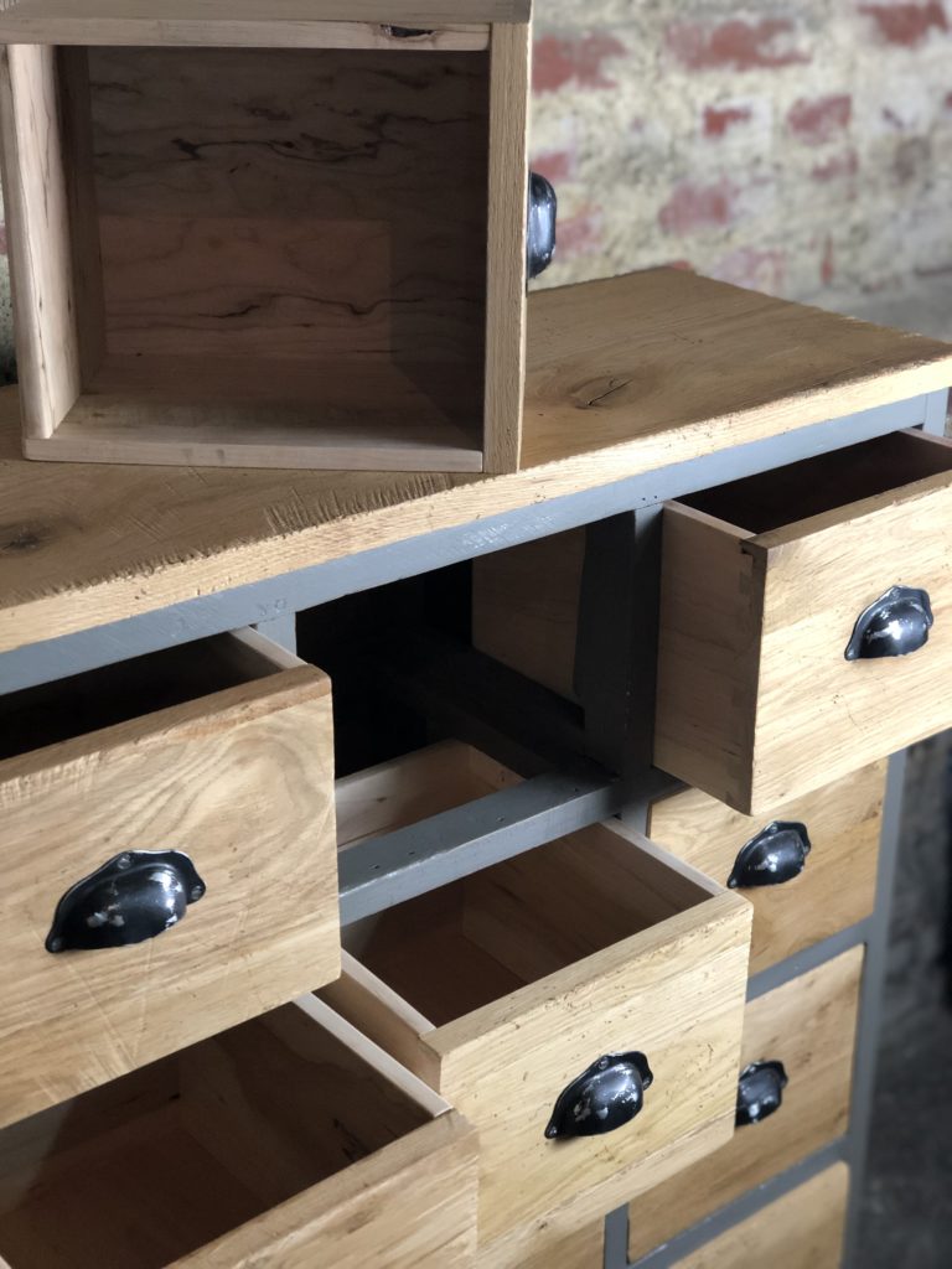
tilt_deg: -23.4
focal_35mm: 52
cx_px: 476
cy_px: 634
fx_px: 1907
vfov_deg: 36.8
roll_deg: -0.6
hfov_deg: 28.0
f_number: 2.4
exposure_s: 1/25
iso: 125
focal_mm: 6
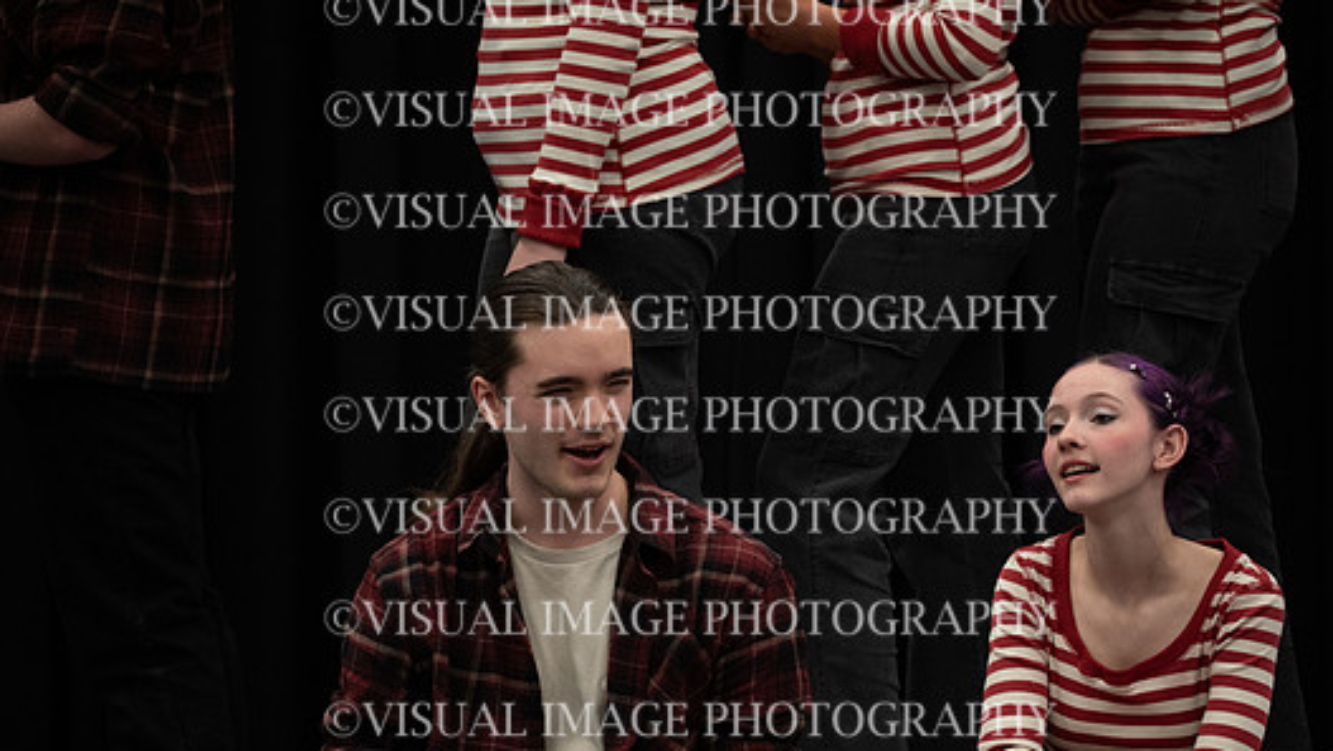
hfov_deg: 9.8
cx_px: 691
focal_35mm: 220
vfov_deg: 5.5
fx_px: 7780
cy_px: 465
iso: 5000
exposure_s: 1/160
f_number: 5.6
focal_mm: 191
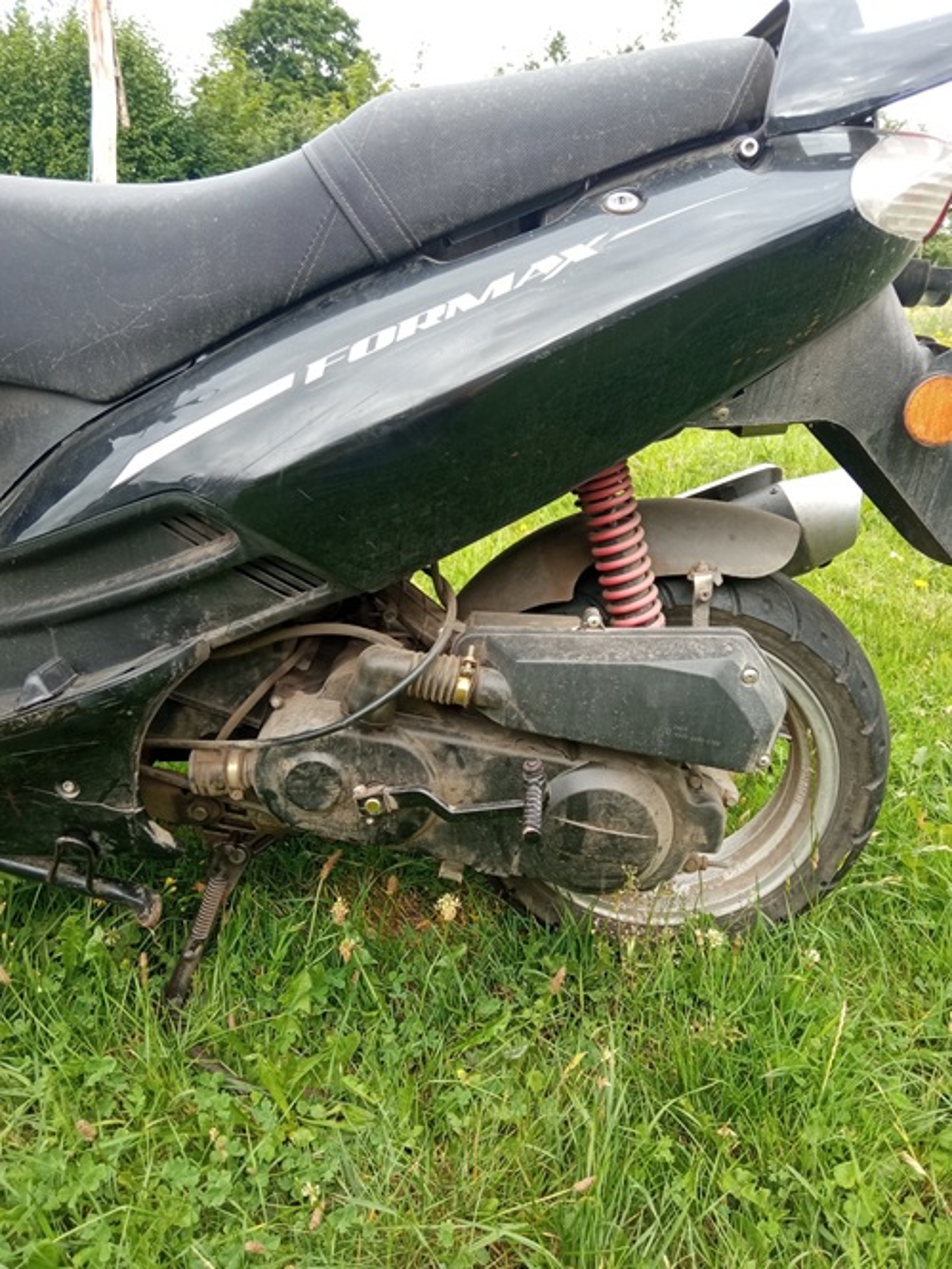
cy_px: 634
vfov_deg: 65.3
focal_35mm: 27
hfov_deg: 51.4
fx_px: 990
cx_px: 476
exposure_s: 1/121
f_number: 2.2
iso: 113
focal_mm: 3.79
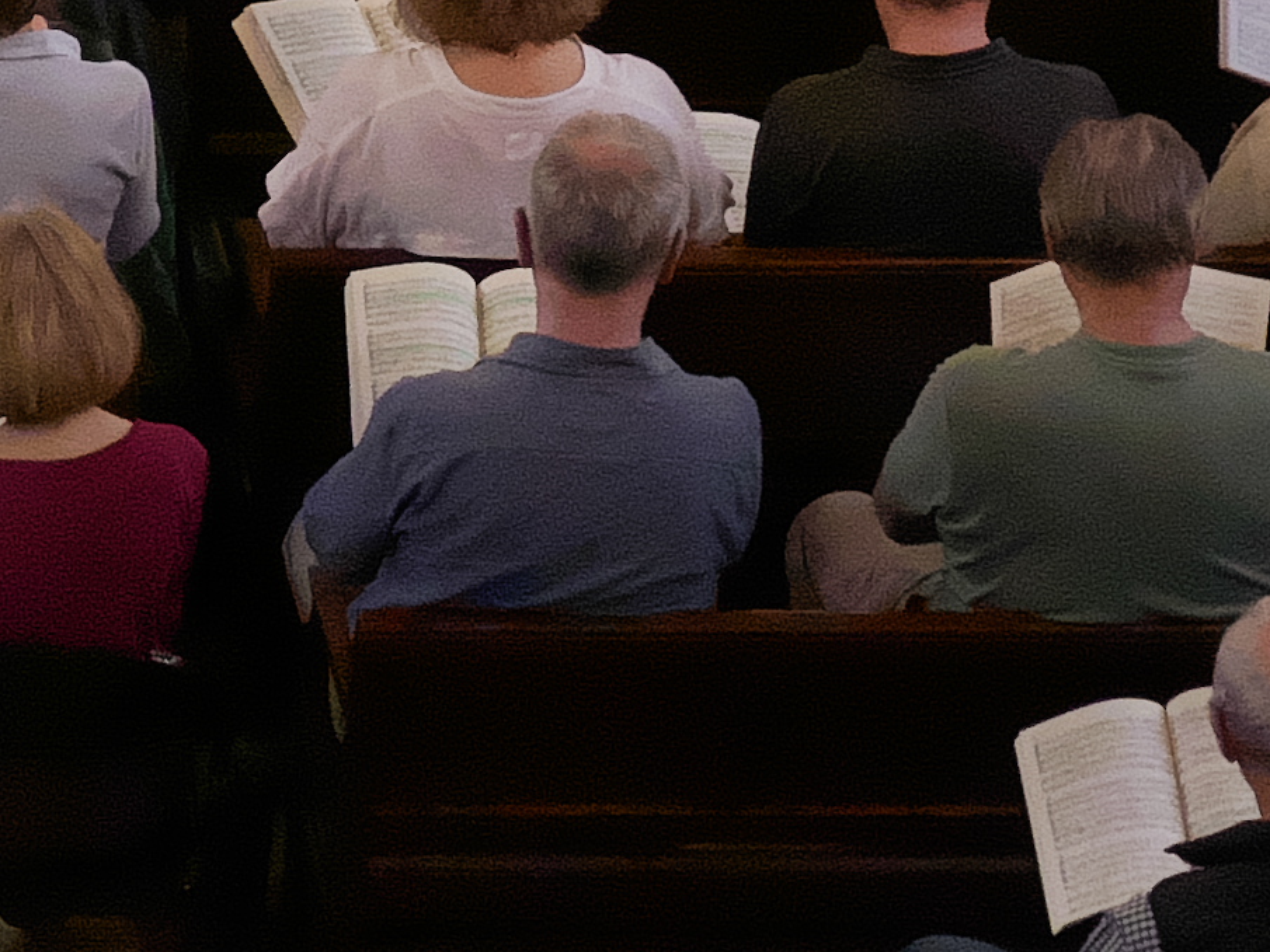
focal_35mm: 203
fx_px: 7449
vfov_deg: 7.2
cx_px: -550
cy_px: -310
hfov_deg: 9.5
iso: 3200
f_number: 1.7
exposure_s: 1/200
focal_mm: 20
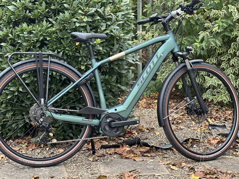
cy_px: 90
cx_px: 120
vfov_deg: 19.1
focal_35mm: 77
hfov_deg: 25.3
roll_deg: +1.1
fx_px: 532
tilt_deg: -7.3
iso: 160
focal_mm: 9
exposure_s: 1/121
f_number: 2.8
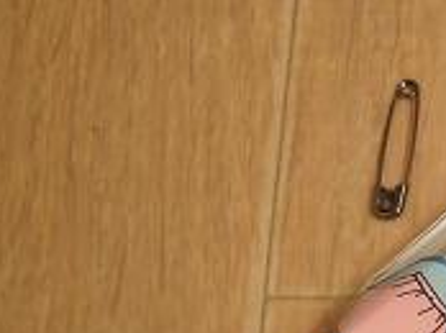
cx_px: 497
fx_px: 1184
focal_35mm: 92
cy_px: 218
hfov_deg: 20.3
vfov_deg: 16.0
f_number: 2.6
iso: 800
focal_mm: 7.2
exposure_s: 1/8
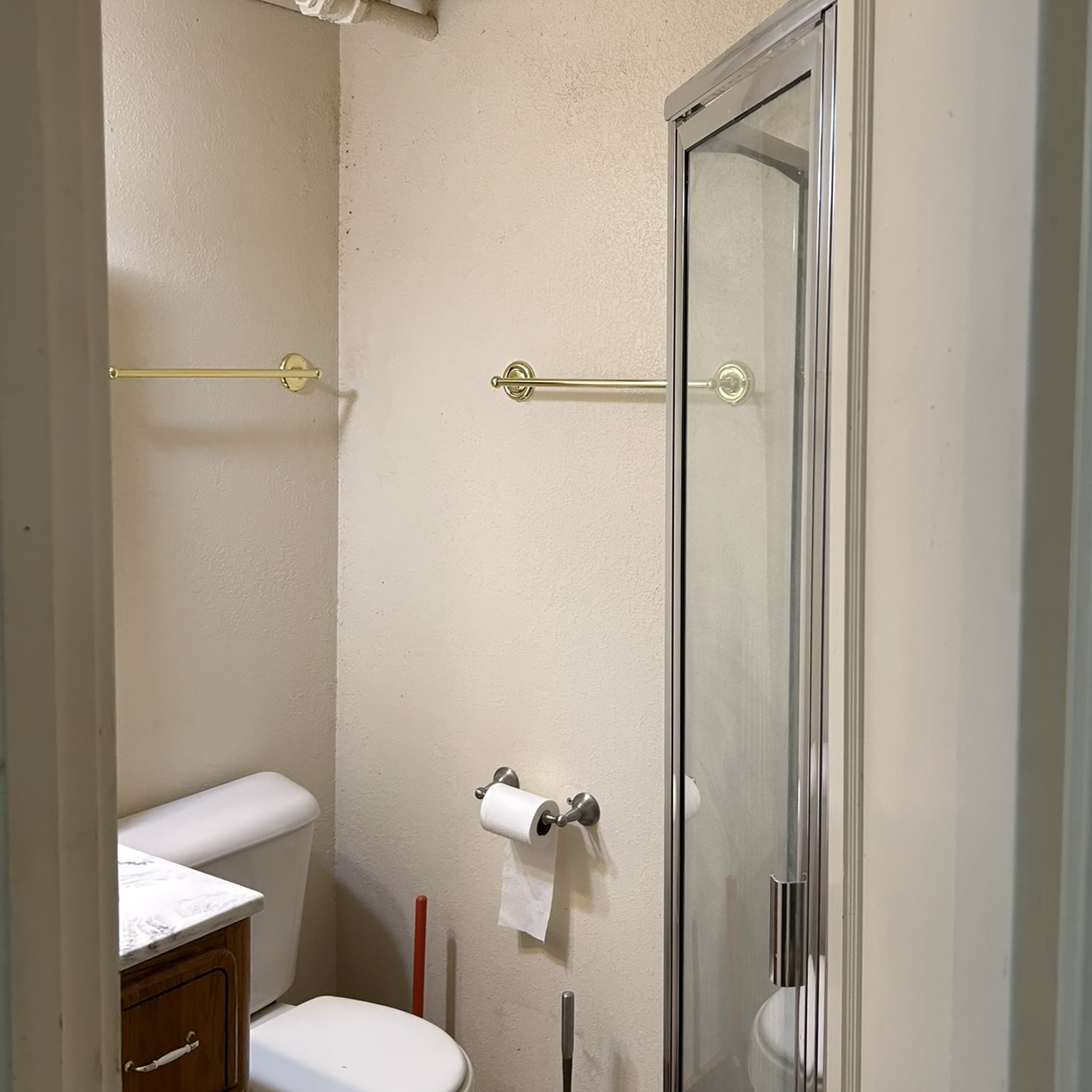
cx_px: 587
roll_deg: +0.8
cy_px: 484
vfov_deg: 44.9
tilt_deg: -6.5
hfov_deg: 44.9
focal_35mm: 37
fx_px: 1321
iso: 80
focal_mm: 5.7
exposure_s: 1/120
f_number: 1.5
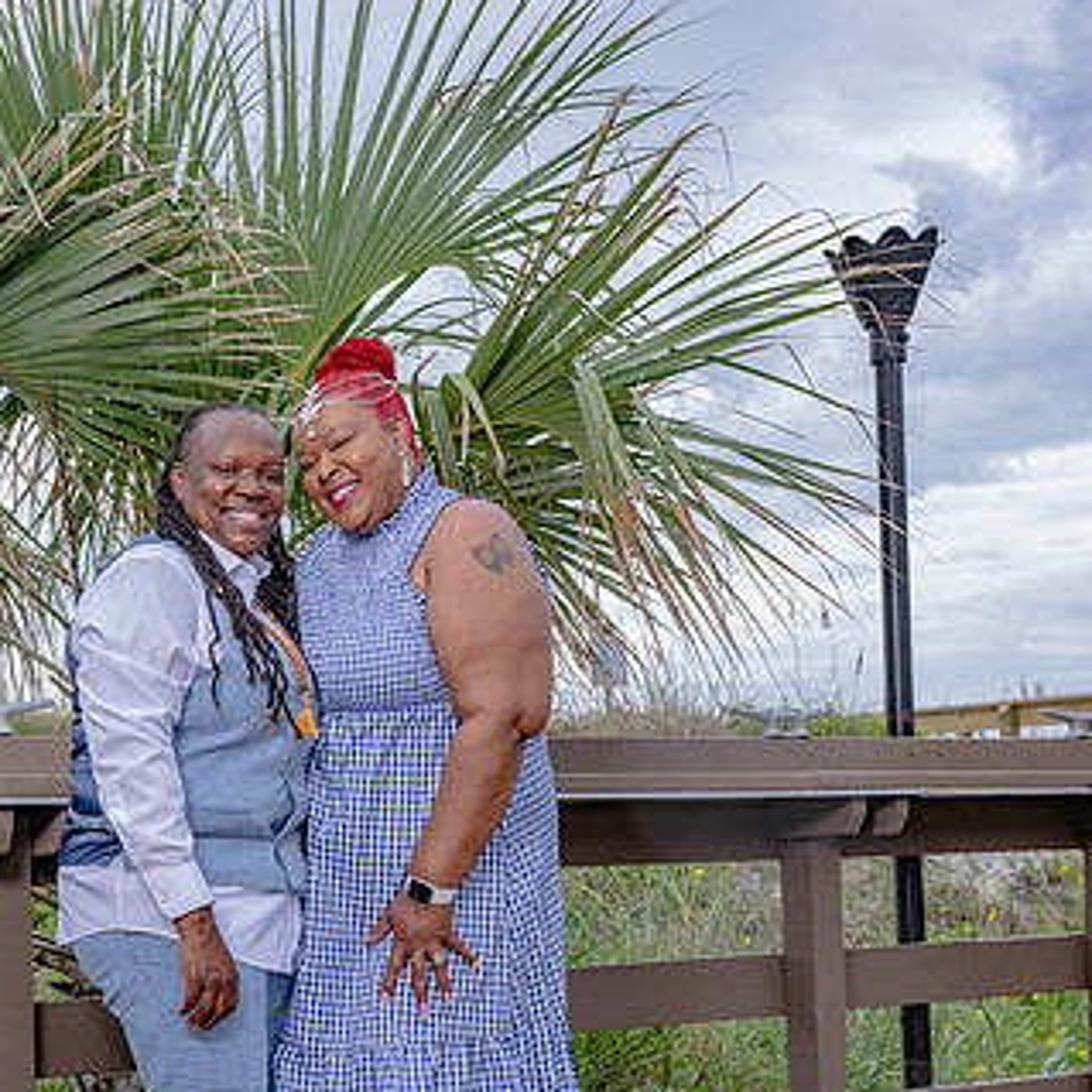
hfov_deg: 32.6
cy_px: 782
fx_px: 1785
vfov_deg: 33.5
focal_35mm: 50
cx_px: 140
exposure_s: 1/500
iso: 200
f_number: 5.6
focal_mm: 27
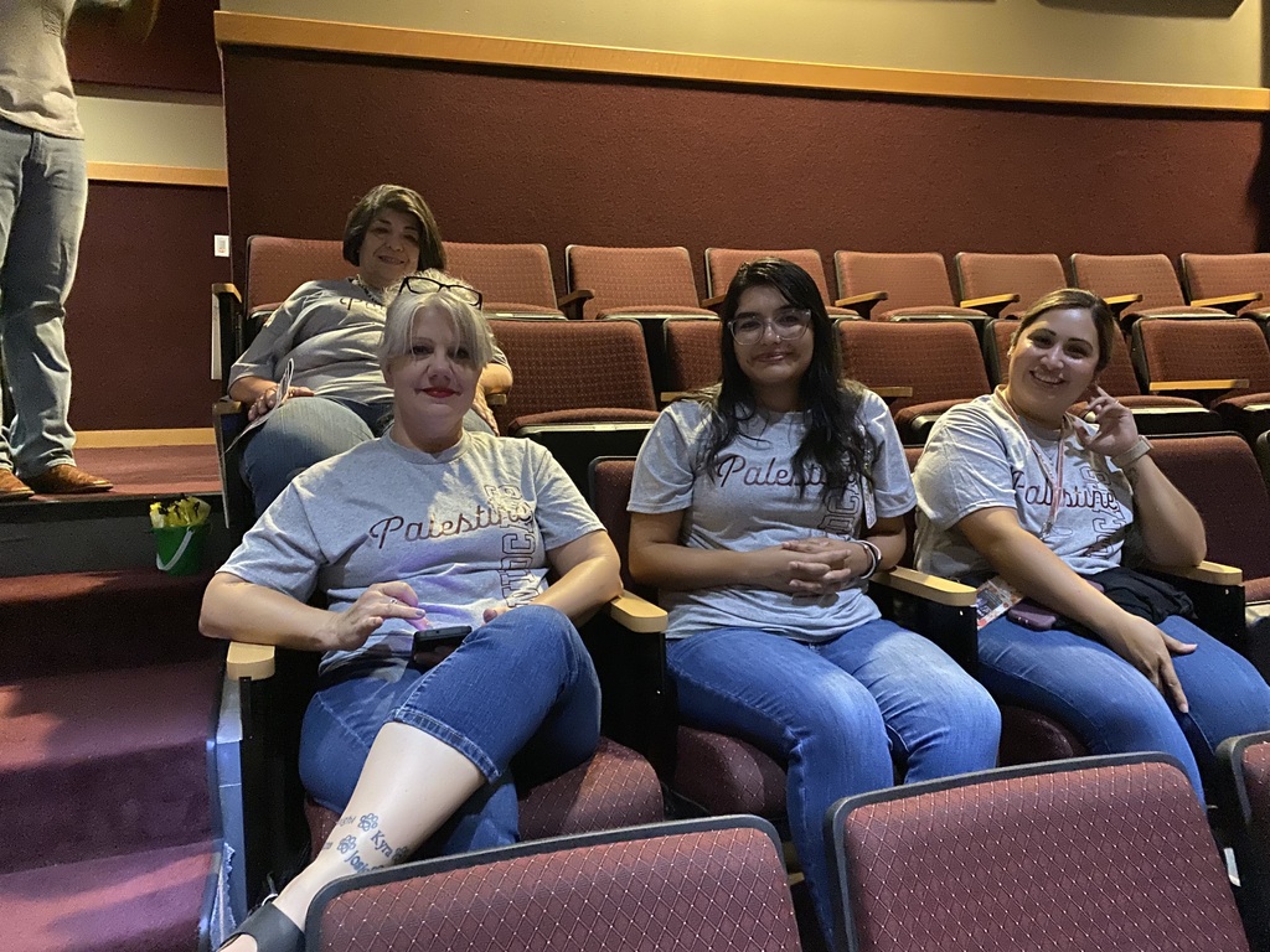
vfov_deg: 53.1
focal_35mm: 26
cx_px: 635
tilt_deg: -6.5
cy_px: 476
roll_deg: +1.9
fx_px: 954
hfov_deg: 67.3
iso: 1000
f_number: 1.8
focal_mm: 4.25
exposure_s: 1/24
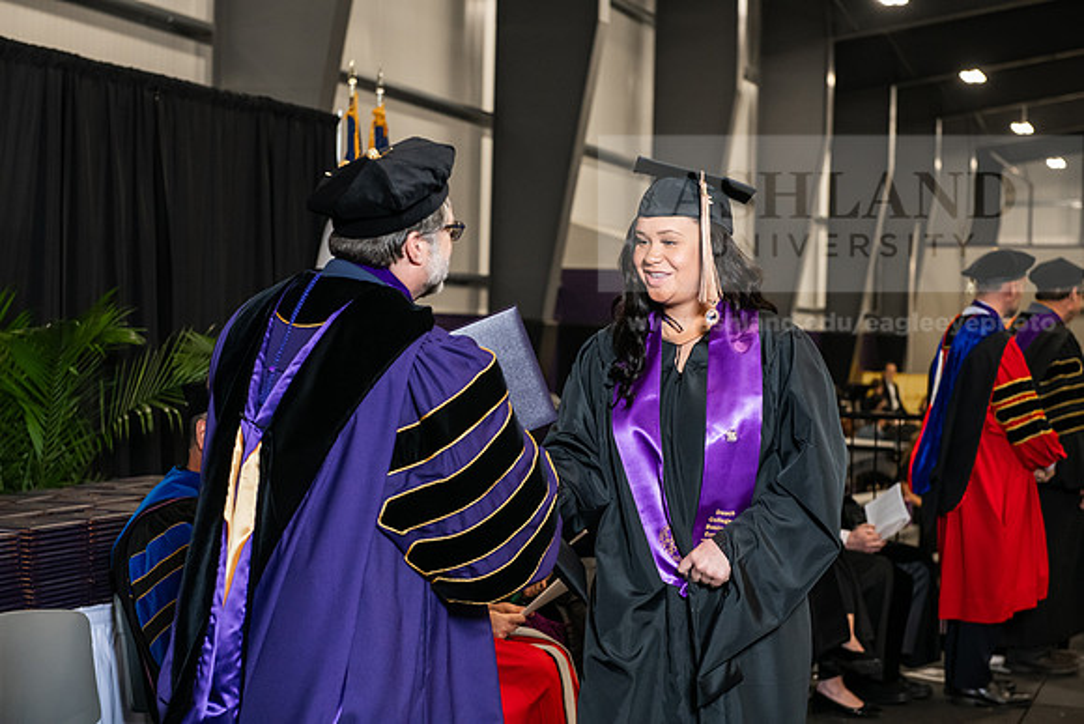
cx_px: 542
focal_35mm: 70
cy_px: 362
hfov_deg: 28.8
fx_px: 2108
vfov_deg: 19.5
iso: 2000
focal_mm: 70
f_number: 5
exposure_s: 1/200
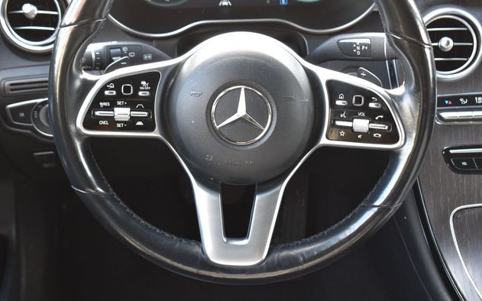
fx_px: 814
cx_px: 244
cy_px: 145
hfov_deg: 33.0
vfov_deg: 20.9
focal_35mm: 62
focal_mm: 40
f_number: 6.3
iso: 400
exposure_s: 1/20
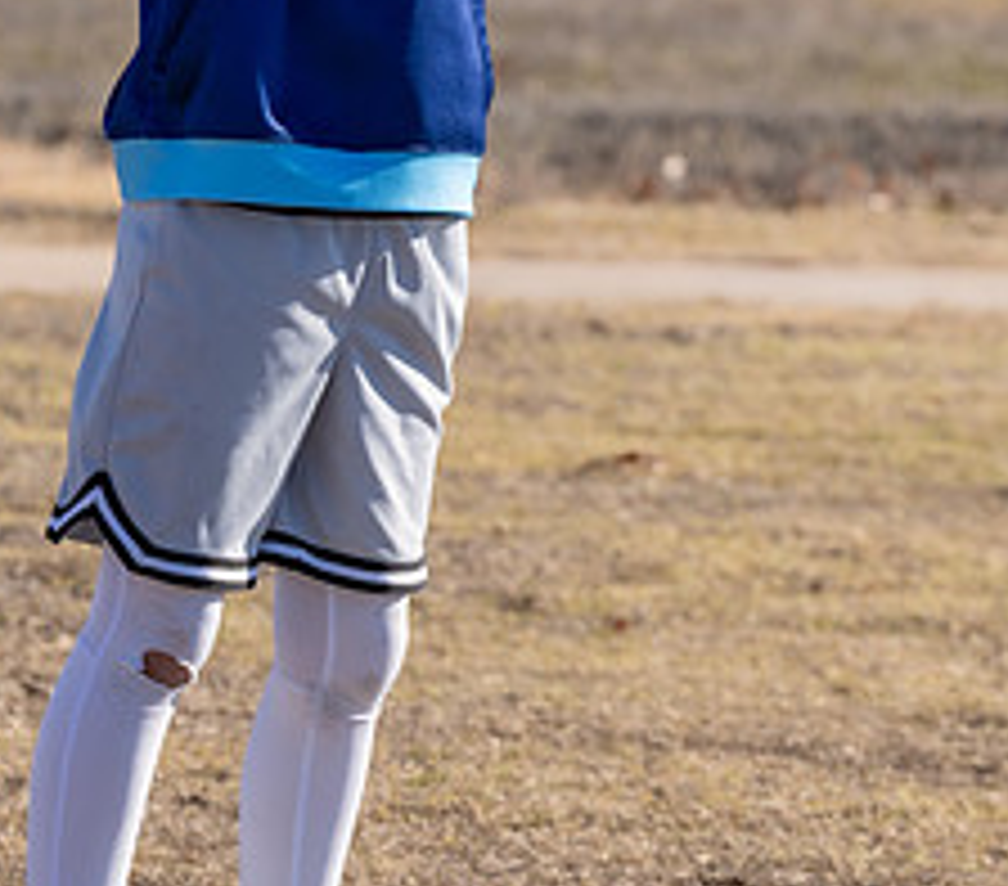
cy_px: -192
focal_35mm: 638
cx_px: 269
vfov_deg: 2.6
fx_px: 19793
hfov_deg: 2.9
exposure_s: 1/250
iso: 100
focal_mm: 170
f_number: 6.3
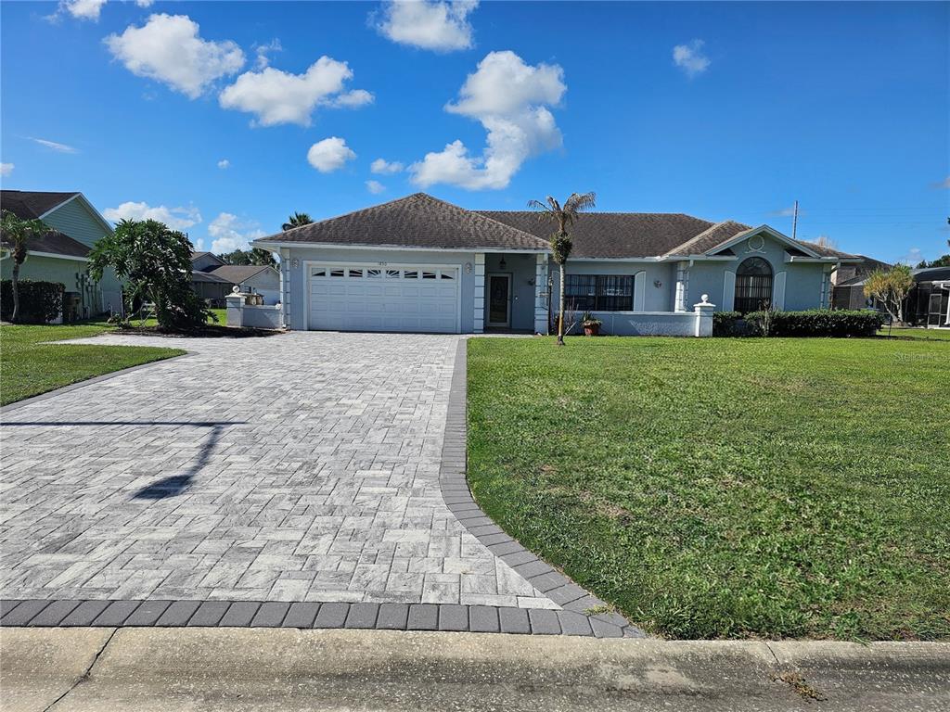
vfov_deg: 58.9
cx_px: 475
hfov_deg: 73.9
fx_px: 631
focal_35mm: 23
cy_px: 356
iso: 10
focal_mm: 6.3
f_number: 1.7
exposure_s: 1/1238
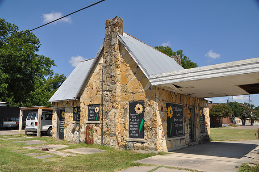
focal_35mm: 30
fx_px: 216
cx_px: 130
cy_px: 86
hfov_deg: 62.0
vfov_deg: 43.5
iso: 200
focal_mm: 20
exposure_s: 1/320
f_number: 9
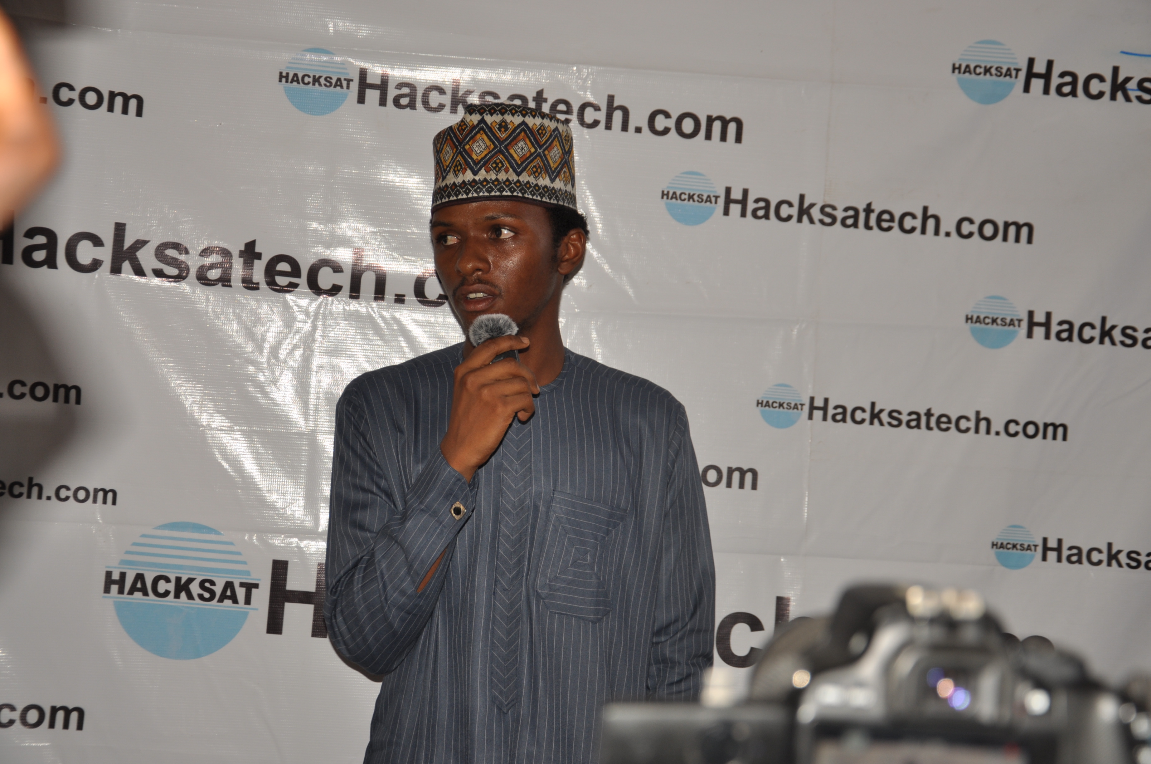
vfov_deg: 23.7
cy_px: 382
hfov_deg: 35.1
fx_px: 1820
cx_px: 576
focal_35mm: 57
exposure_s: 1/60
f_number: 4.5
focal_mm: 38
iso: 200
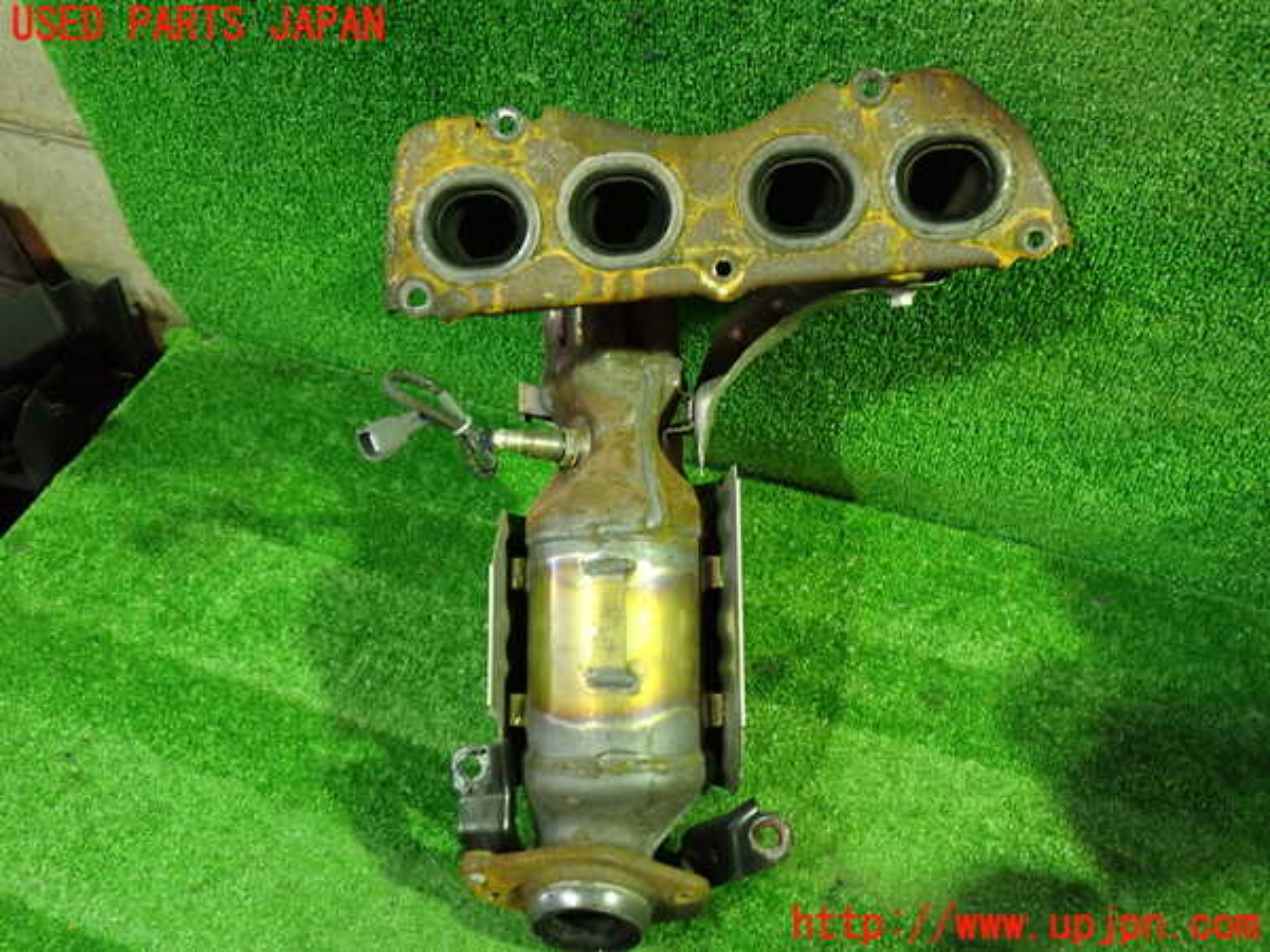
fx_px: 1101
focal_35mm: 30
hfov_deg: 60.0
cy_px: 476
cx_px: 635
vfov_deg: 46.8
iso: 800
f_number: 2.3
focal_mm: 5.4
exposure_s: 1/30
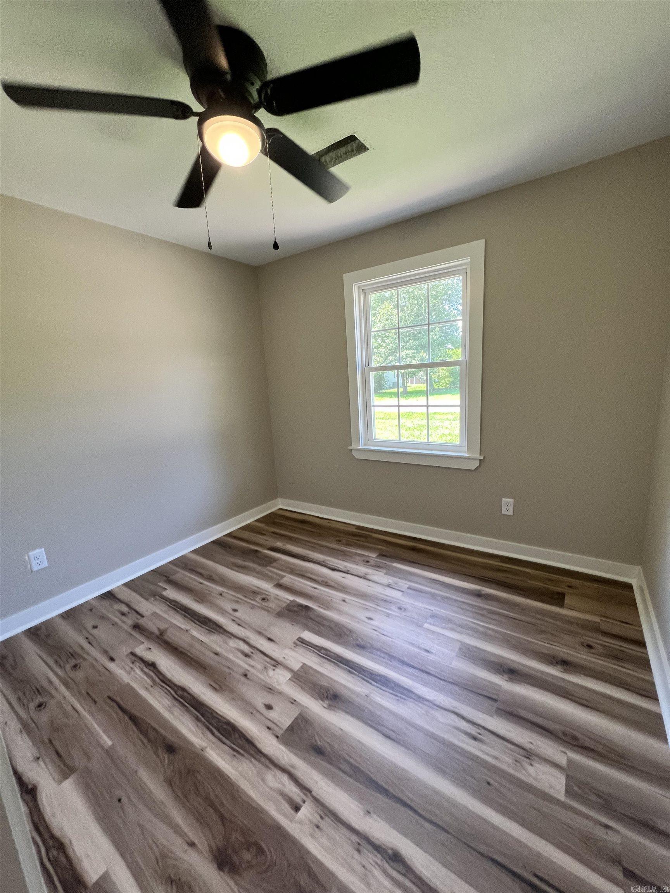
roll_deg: +4.1
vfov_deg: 106.2
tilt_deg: -10.8
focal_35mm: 13
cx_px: 335
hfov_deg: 89.9
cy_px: 446
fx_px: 335
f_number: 1.8
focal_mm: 1.57
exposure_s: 1/120
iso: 200
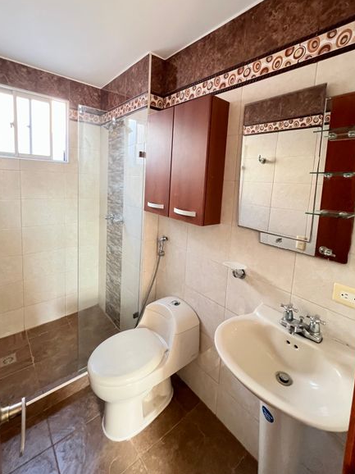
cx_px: 174
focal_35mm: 15
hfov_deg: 81.7
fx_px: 205
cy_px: 205
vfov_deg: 97.6
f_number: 1.8
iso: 320
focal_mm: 1.57
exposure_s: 1/60
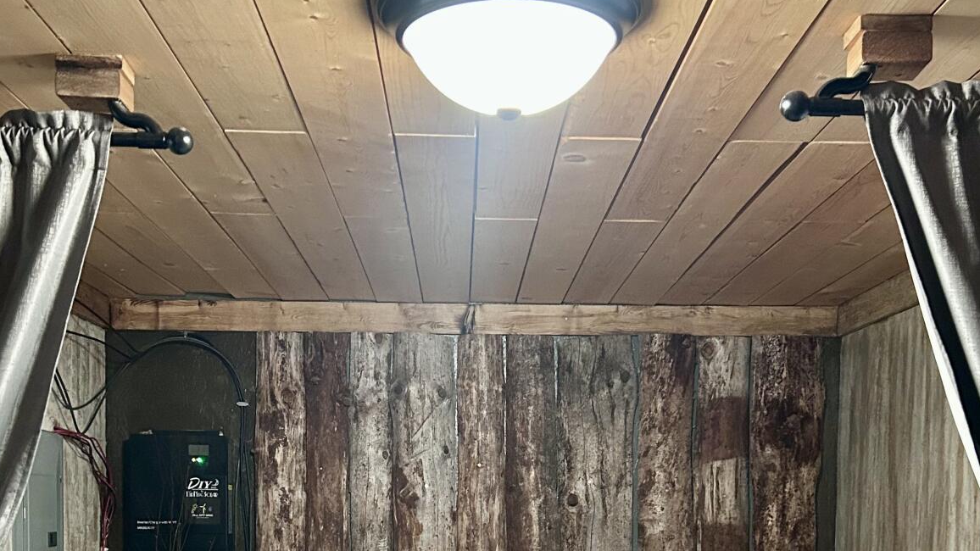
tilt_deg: -3.2
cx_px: 500
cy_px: 559
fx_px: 1273
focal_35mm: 49
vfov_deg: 23.3
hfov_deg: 42.1
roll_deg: -1.2
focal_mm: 5.7
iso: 500
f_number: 1.5
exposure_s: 1/60
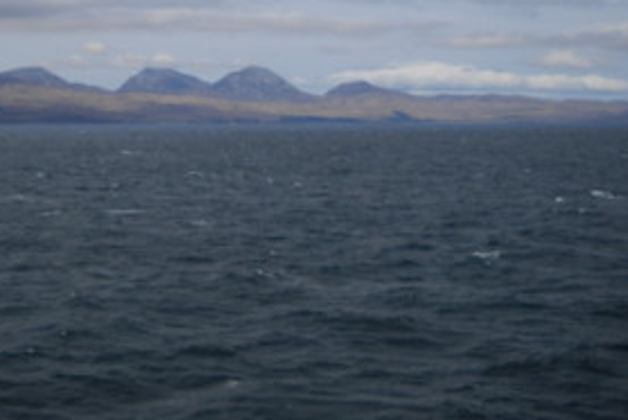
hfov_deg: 28.8
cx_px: 167
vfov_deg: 19.6
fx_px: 1205
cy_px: 97
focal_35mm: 69
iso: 64
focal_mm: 6.72
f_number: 5.5
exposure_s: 1/544
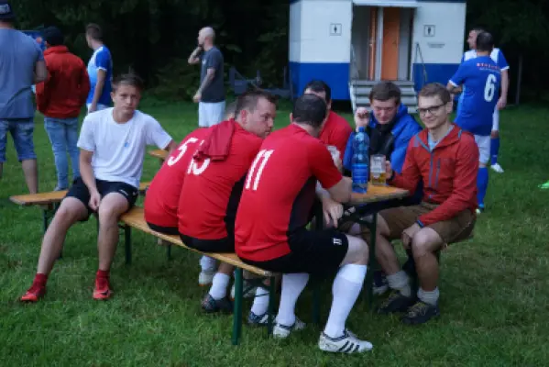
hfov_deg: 42.7
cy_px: 184
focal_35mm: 46
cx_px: 274
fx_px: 702
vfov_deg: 29.3
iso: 1000
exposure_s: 1/160
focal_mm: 46
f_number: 4.5
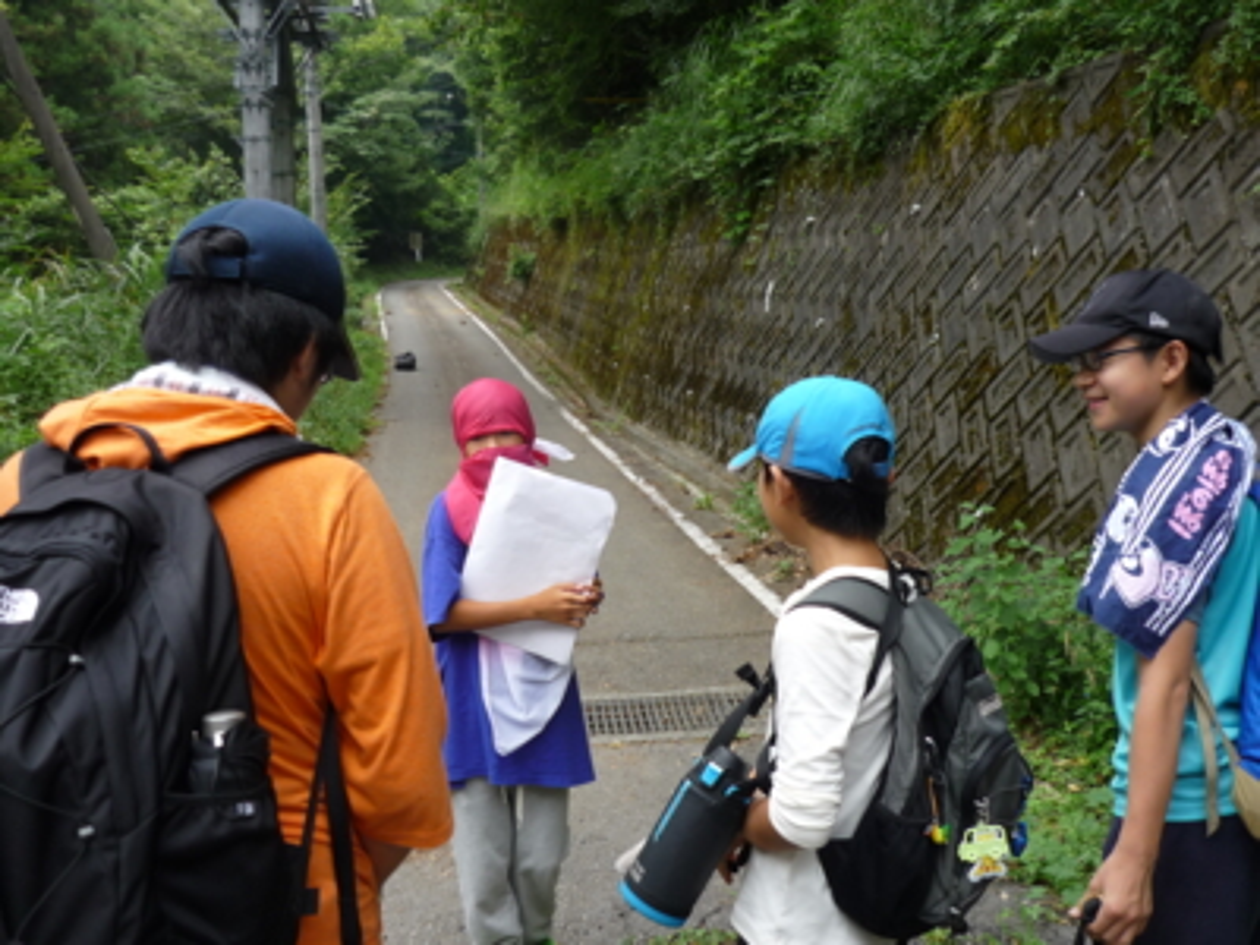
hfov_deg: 55.4
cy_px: 472
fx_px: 1201
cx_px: 630
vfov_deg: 42.9
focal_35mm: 33
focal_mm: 5.5
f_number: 2.8
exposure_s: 1/200
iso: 100
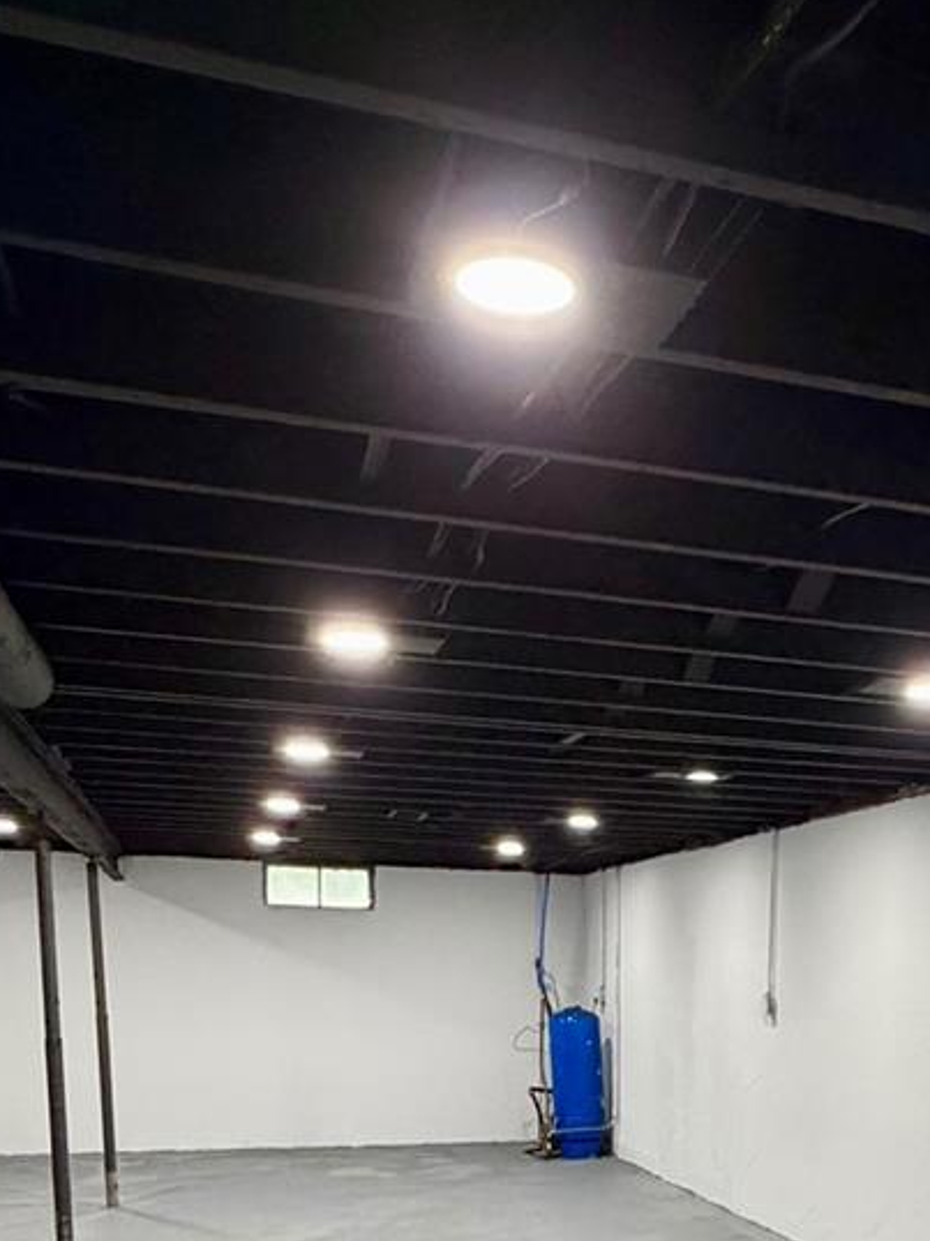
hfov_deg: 34.8
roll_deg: -0.8
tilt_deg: -8.9
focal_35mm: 40
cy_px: 1204
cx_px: 748
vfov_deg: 41.5
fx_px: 1434
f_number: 2.2
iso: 400
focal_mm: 2.22
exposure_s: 1/60
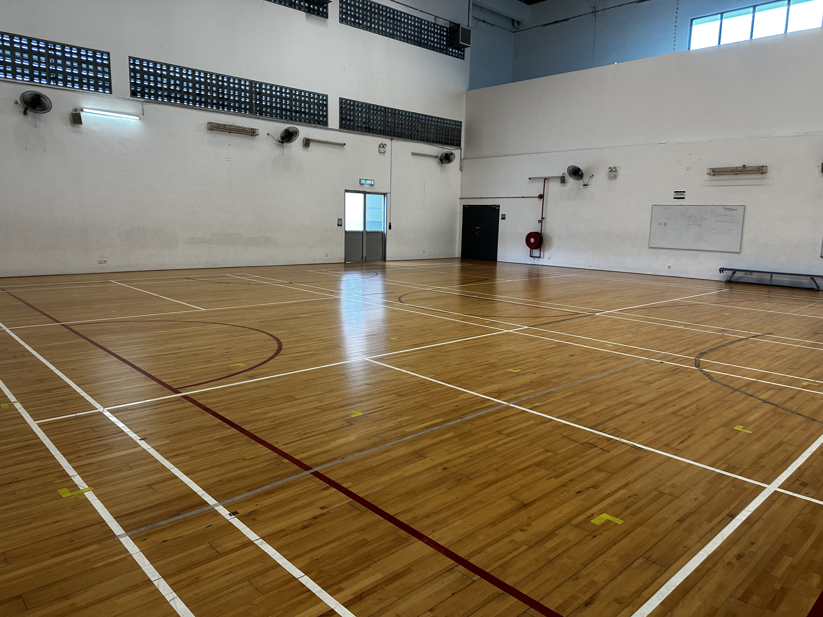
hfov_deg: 71.6
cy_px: 308
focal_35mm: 24
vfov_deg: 56.8
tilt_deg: -10.8
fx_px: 571
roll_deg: -0.4
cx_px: 412
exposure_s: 1/100
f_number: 1.78
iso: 160
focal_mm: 6.86
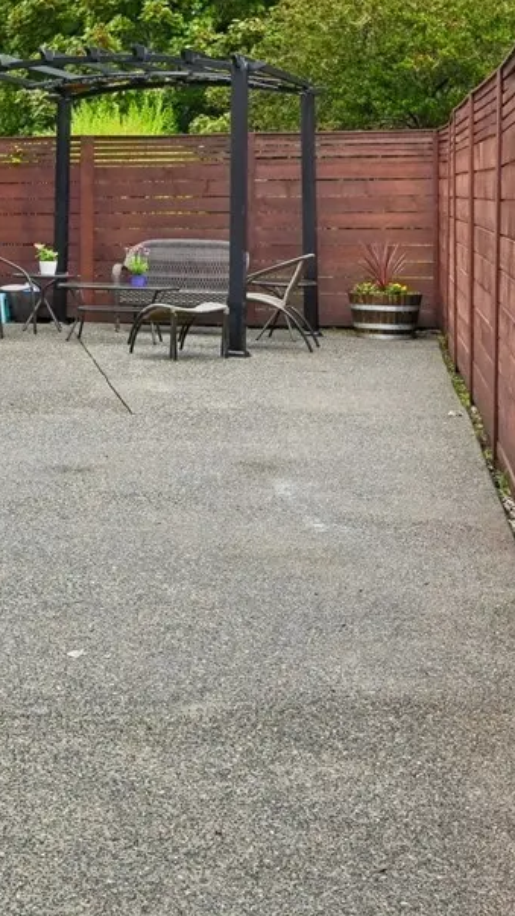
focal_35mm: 59
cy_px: 177
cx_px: 5
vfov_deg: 34.3
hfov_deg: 19.8
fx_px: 1433
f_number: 8
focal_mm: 20
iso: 400
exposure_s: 1/125
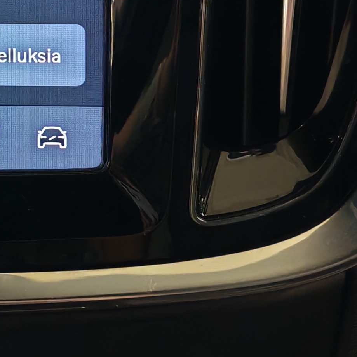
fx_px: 1470
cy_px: -61
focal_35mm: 126
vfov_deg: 13.5
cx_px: -146
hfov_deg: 13.2
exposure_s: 1/100
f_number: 1.9
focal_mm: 6.12
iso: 1278
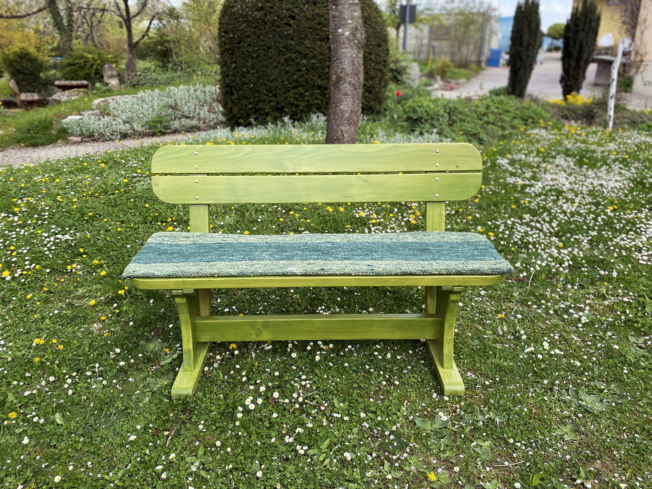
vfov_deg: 53.1
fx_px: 490
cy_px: 244
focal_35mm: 26
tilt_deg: -18.9
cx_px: 326
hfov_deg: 67.3
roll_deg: -0.5
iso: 32
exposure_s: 1/678
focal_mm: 4.25
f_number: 1.8
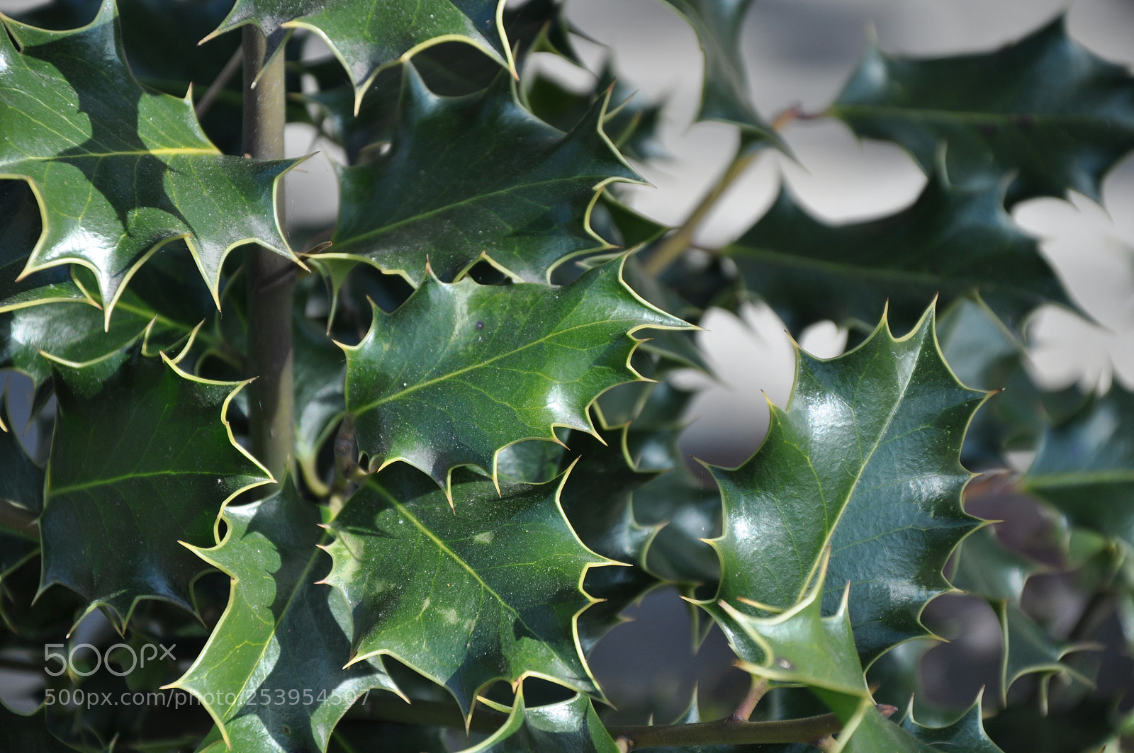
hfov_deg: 13.1
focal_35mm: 158
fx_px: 4956
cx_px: 567
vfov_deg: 8.7
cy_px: 376
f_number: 5.6
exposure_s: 1/160
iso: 200
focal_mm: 105
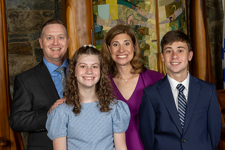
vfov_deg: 17.1
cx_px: 101
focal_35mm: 80
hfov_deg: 25.5
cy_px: 67
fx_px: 498
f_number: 8
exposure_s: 1/200
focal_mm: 48
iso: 640
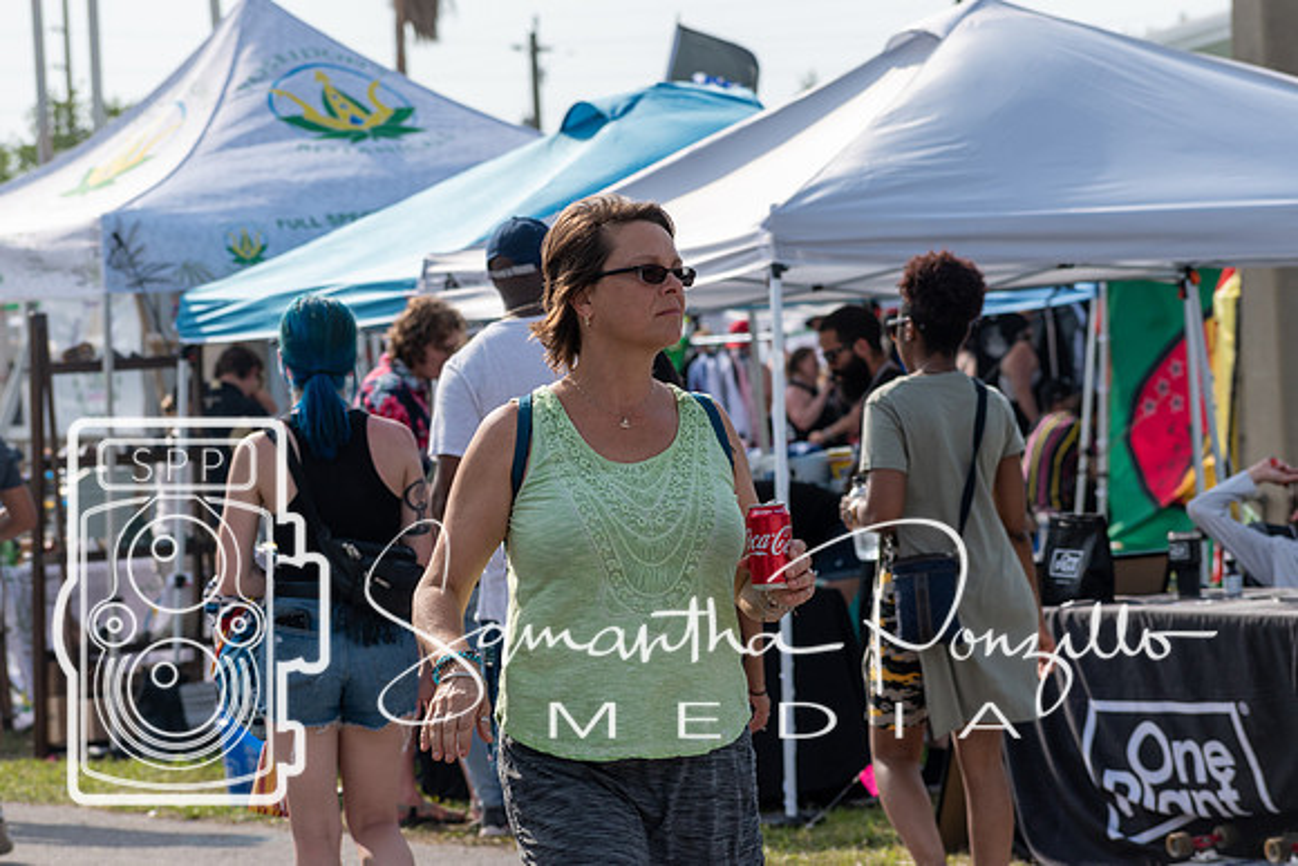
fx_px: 6762
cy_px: 433
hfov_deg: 11.0
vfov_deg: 7.3
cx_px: 649
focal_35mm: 188
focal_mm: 125
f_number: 7.1
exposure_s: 1/800
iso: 200
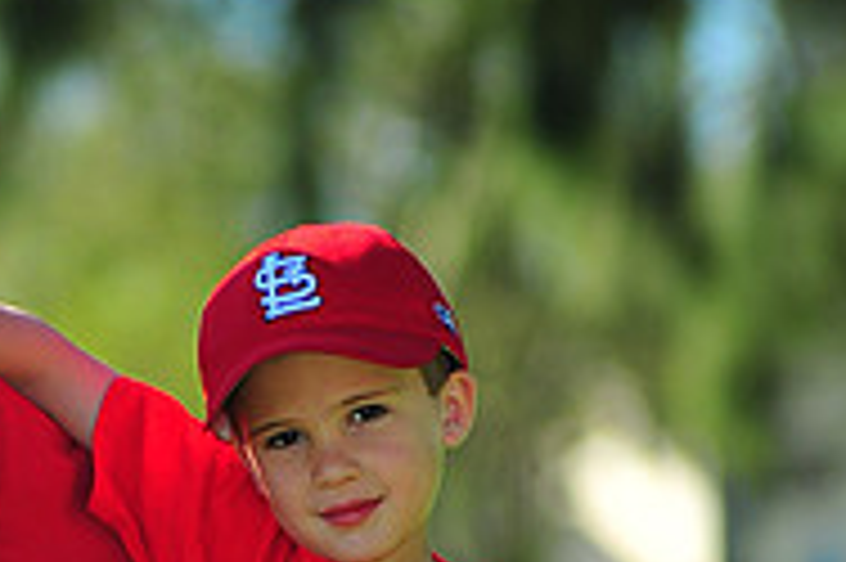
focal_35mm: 556
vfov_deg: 2.5
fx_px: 13054
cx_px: 112
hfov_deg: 3.7
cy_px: 1021
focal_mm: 180
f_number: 4
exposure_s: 1/1000
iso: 200
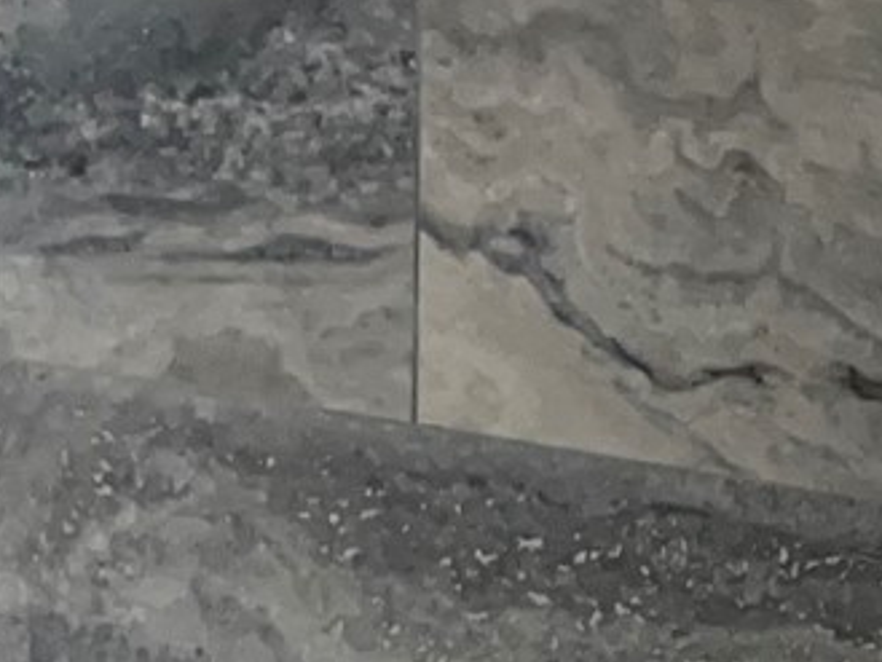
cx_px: 2171
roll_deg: -0.5
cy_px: 1487
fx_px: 4129
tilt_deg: +0.2
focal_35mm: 162
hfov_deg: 10.4
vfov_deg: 8.5
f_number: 1.6
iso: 100
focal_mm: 5.1
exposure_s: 1/9
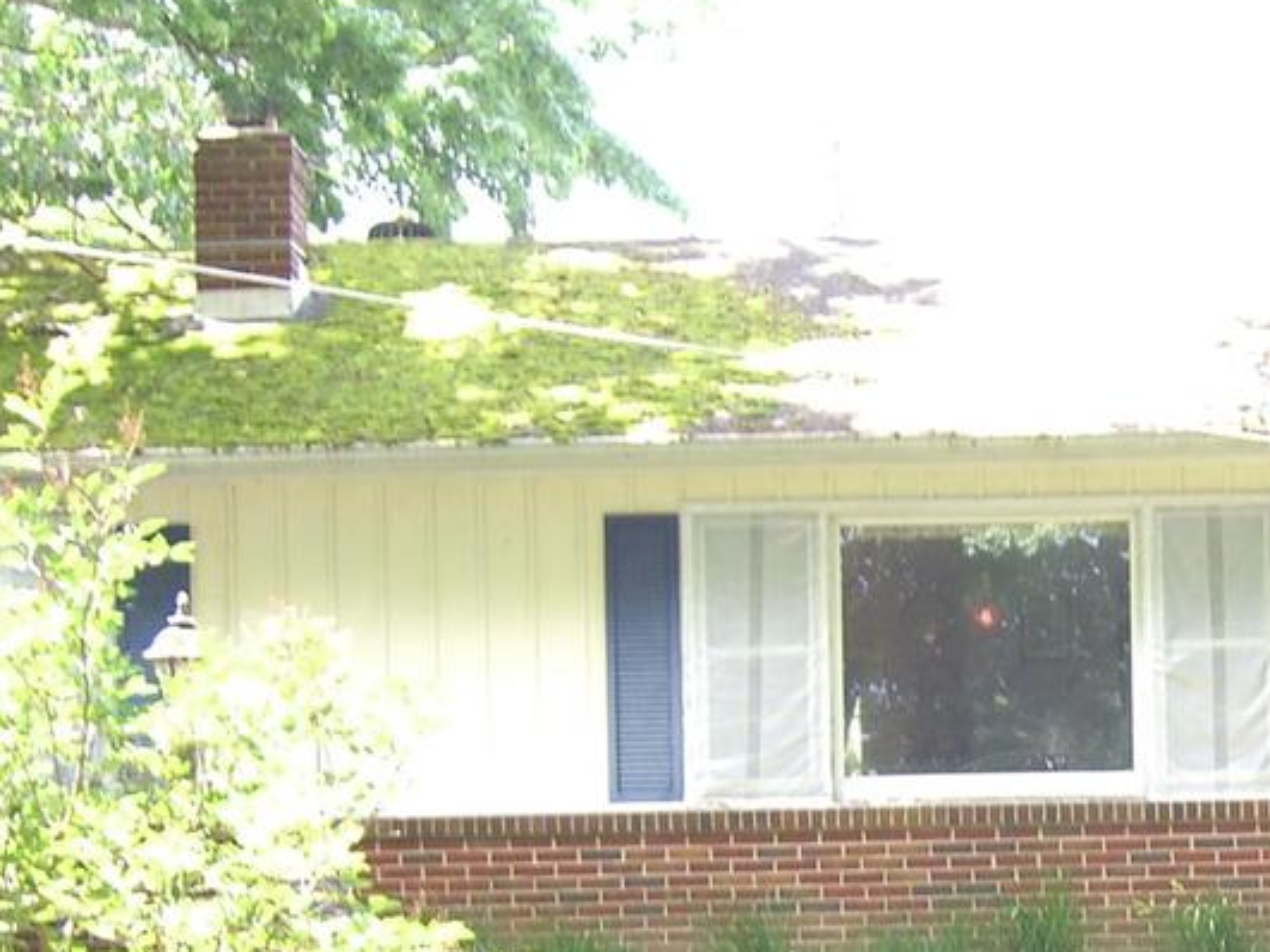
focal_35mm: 103
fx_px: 3778
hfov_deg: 18.7
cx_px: 1222
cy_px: 1031
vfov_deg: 14.1
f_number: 2.8
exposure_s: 1/50
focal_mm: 7.9
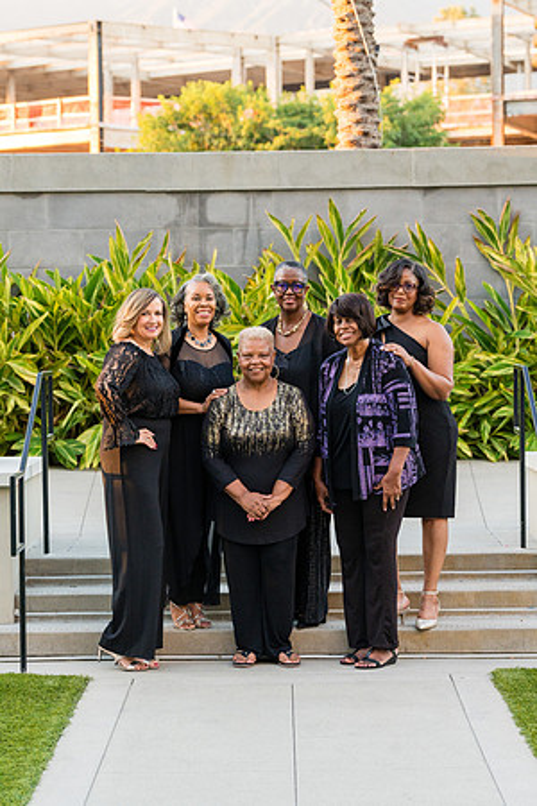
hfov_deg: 13.6
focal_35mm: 101
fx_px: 2260
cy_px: 403
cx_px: 268
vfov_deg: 20.2
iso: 1600
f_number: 5
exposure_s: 1/250
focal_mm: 101
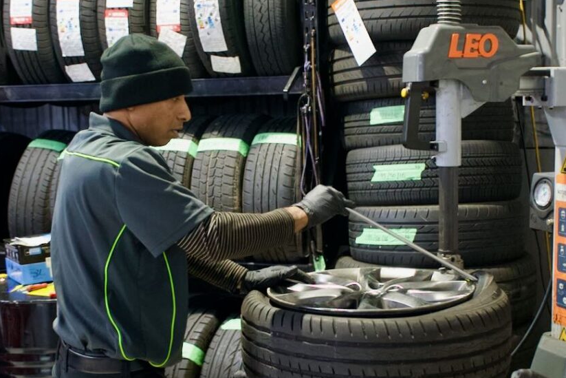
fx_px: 881
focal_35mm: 56
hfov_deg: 35.6
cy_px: 212
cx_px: 294
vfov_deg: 24.2
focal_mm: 30
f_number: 3.5
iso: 6400
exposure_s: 1/125
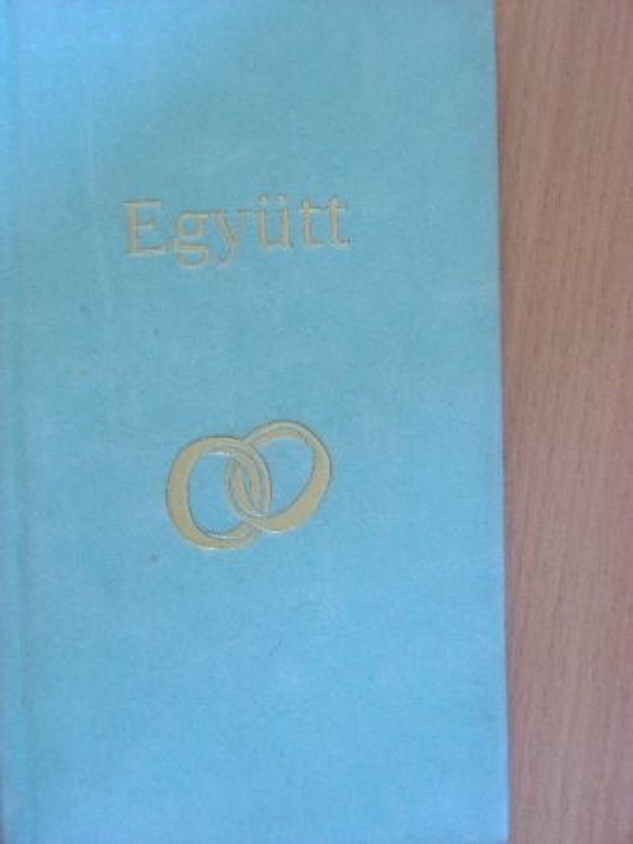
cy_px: 422
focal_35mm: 87
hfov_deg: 17.0
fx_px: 2120
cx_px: 316
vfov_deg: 22.5
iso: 177
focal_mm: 14.6
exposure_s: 1/60
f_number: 3.5
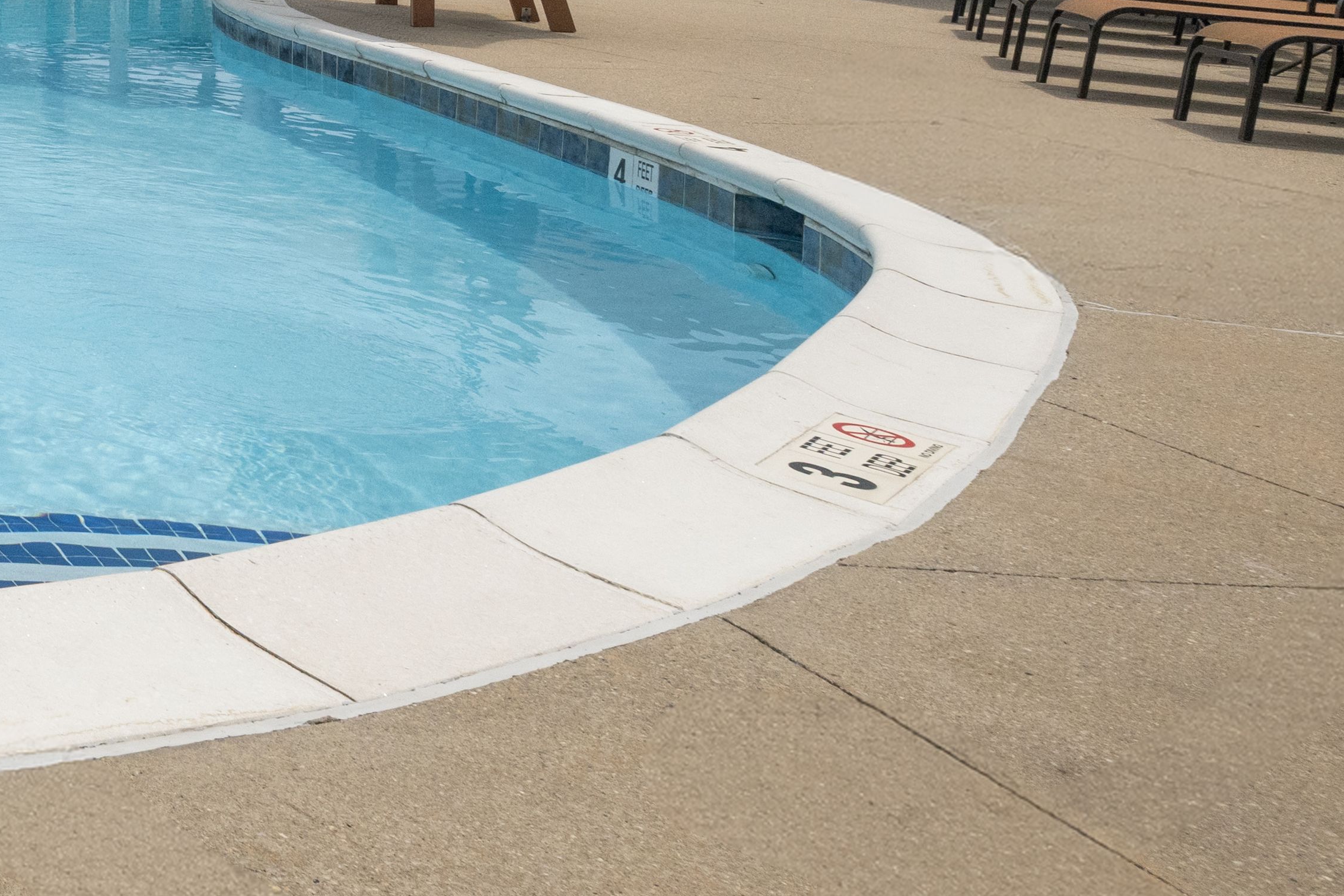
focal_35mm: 51
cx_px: -819
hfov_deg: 25.4
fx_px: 1904
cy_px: -252
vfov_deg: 23.6
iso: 320
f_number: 11
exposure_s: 1/640
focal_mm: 14
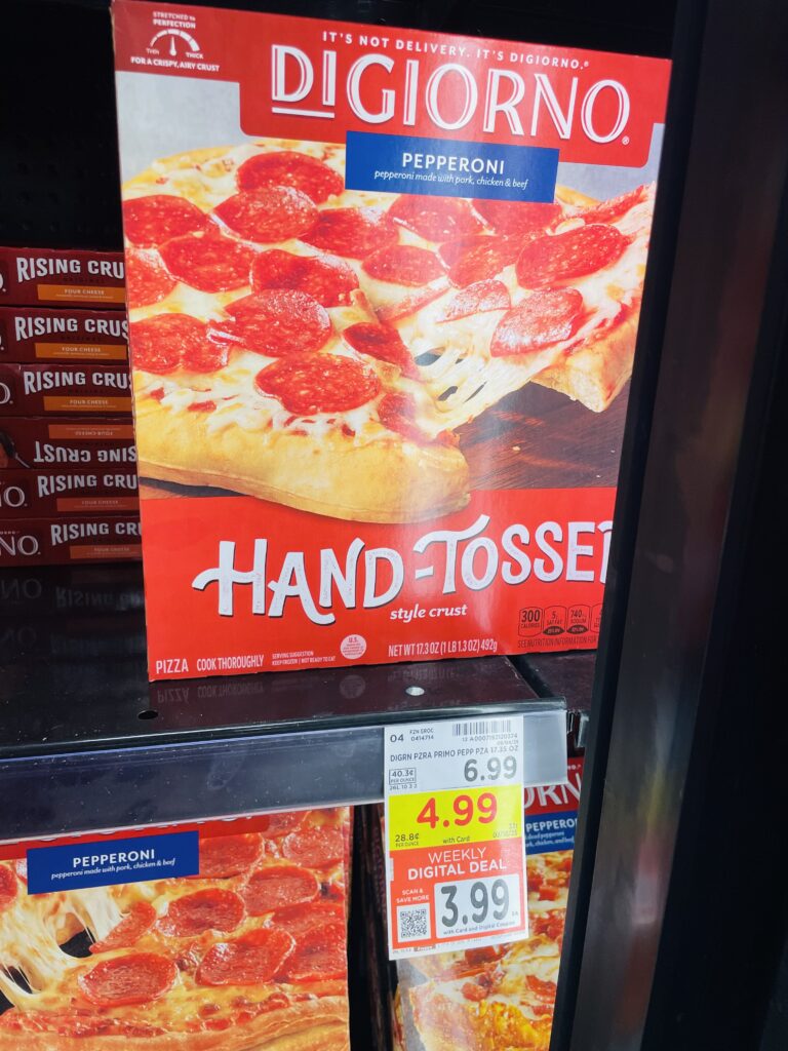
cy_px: 526
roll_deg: -2.4
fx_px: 789
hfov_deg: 53.1
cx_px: 394
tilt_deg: -16.0
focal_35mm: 26
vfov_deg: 67.3
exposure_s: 1/120
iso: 64
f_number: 1.6
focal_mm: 4.2
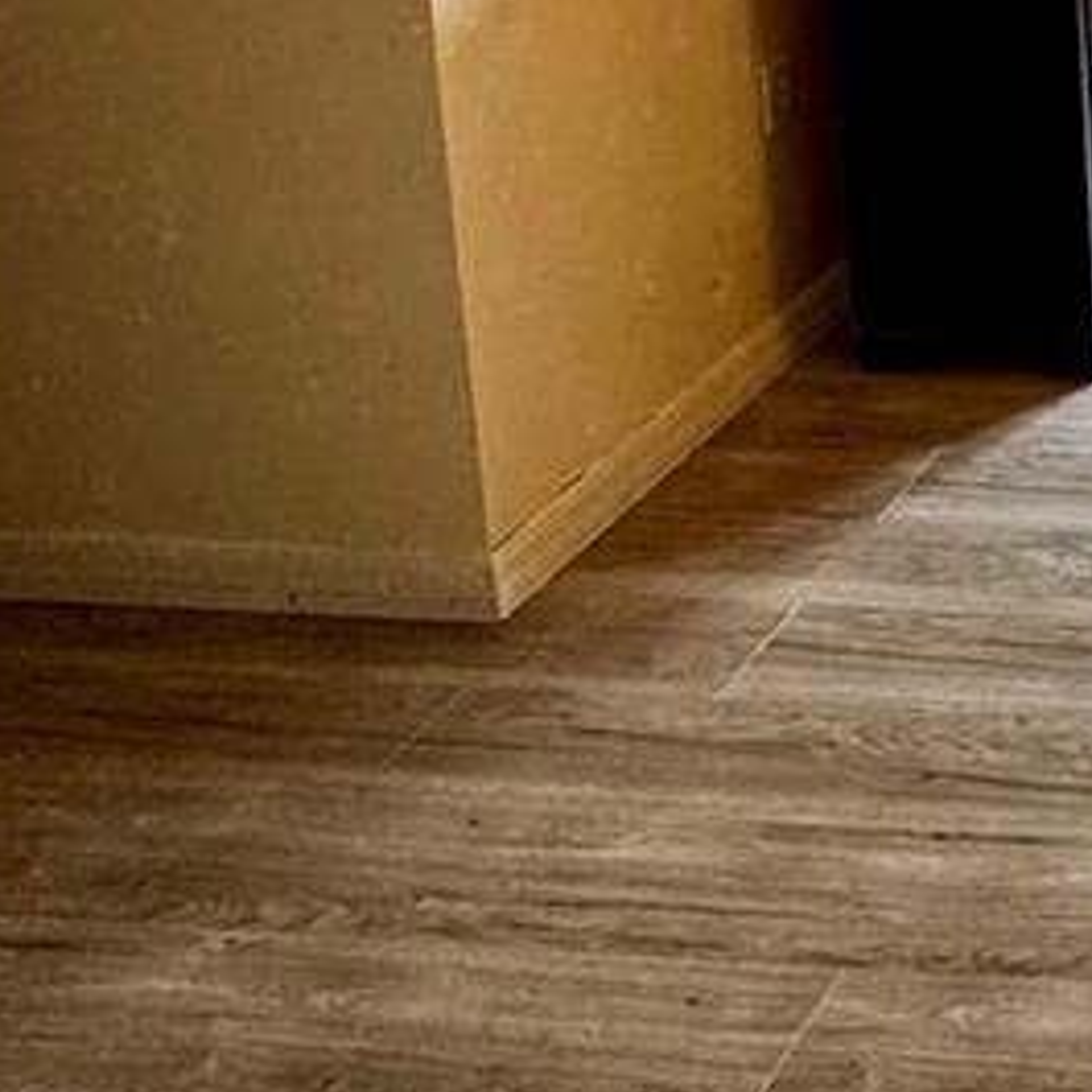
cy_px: -235
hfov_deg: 22.4
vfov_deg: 26.9
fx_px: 1999
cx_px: 1809
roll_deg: -1.2
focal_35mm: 56
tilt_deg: -9.1
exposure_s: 1/60
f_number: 2.2
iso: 200
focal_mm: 2.22
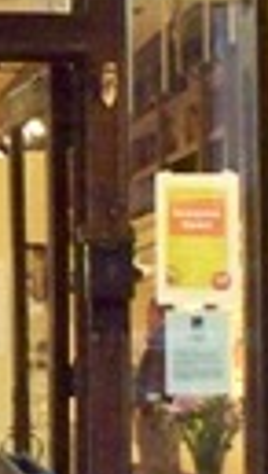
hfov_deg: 6.2
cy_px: 0
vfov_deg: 11.0
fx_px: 2440
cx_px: -213
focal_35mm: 194
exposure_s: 1/60
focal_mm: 7.54
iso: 1250
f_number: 2.8
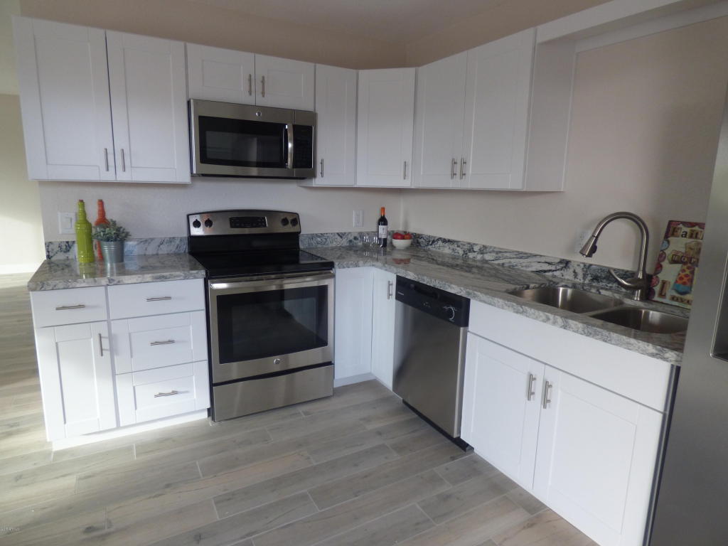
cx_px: 364
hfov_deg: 81.7
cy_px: 273
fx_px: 421
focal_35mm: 20
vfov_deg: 66.0
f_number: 2.8
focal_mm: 3.58
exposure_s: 1/60
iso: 160
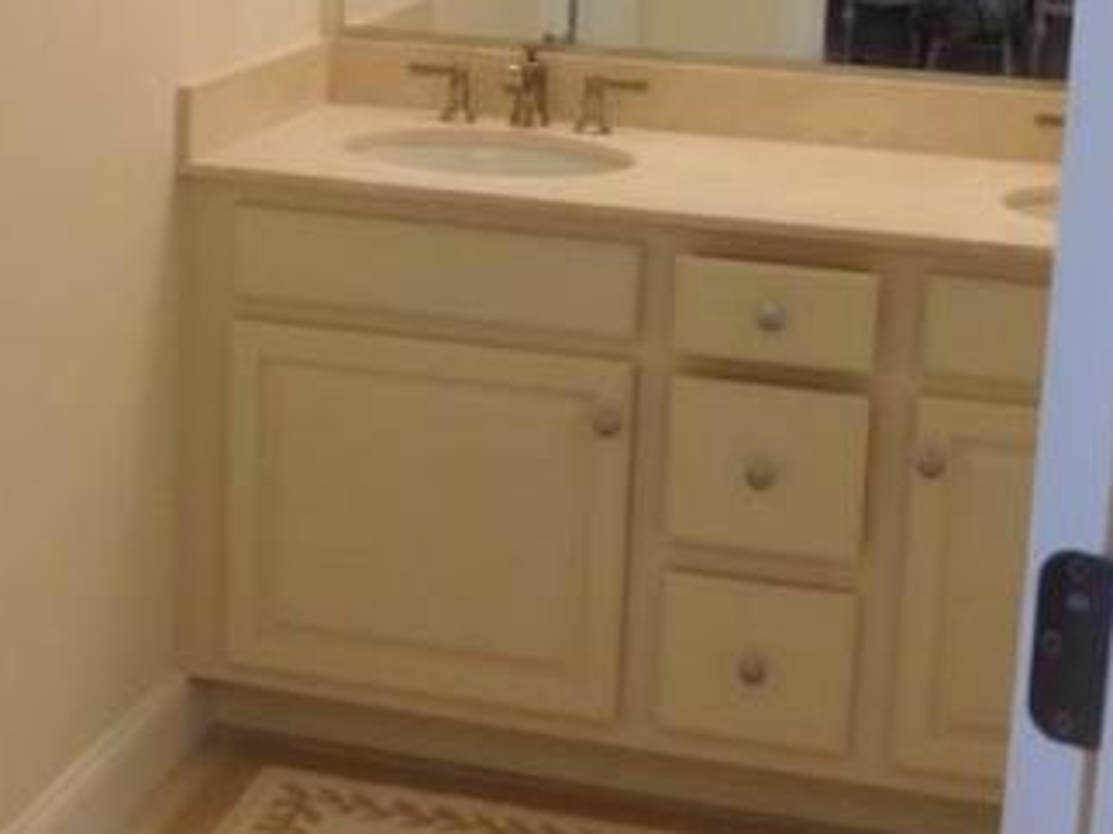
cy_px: 155
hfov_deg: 26.6
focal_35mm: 73
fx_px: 2346
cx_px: 401
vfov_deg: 19.9
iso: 140
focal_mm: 4
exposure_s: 1/30
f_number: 3
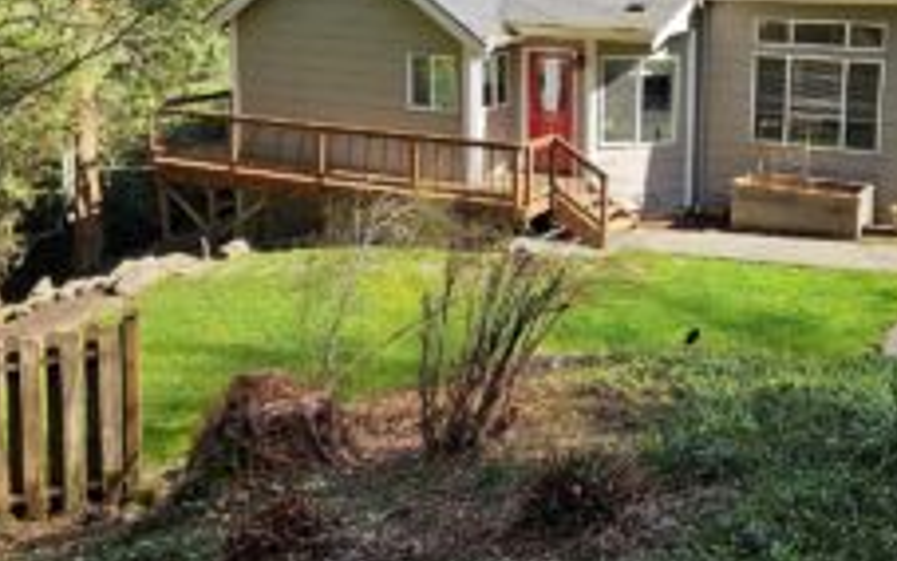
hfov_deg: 45.1
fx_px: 1051
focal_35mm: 43
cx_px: 640
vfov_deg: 29.1
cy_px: 95
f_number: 1.8
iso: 25
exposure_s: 1/562
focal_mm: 5.4
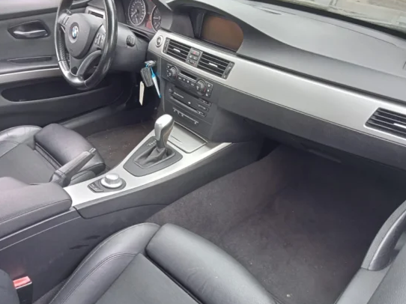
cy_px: 142
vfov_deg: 45.4
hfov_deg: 58.4
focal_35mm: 31
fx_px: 363
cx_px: 210
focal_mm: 3.46
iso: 148
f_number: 2.2
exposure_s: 1/50
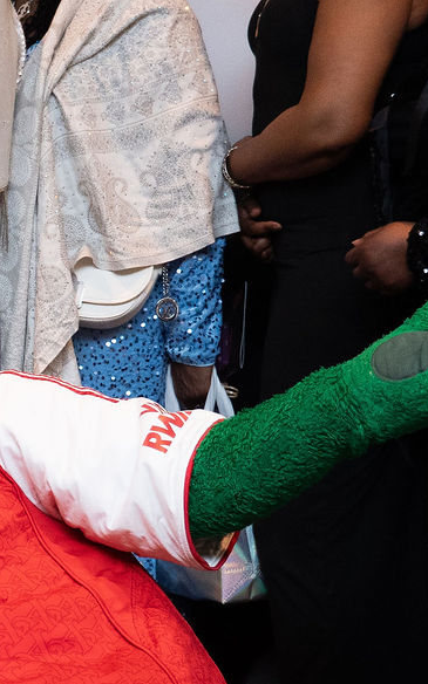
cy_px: 394
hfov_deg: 11.3
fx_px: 2090
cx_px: -168
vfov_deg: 18.6
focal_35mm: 112
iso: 3200
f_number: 2.8
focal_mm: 30
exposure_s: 1/250
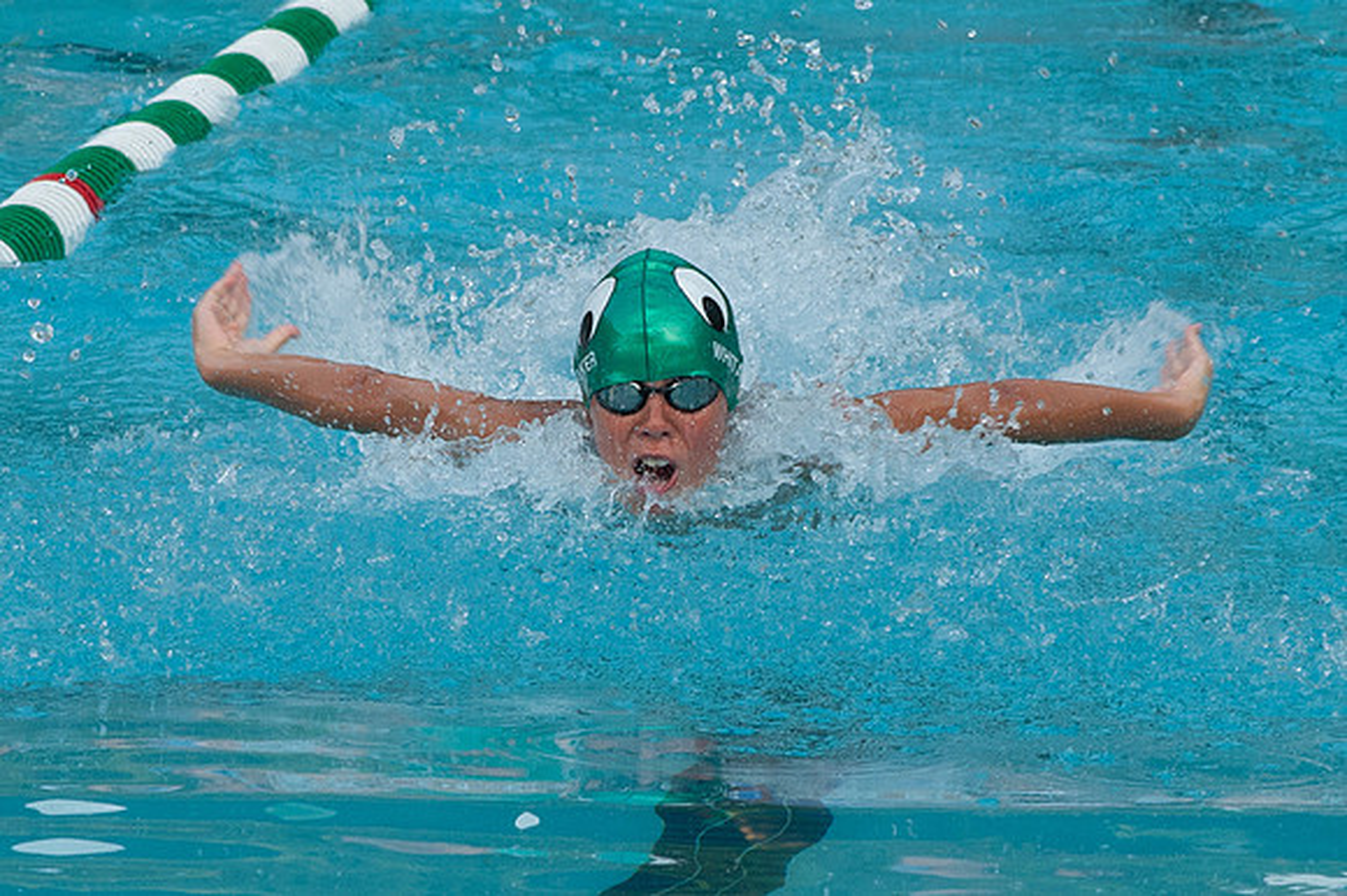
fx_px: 13113
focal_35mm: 351
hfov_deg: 5.9
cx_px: 635
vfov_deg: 3.9
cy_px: 516
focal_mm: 155
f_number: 11
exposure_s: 1/500
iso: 1600
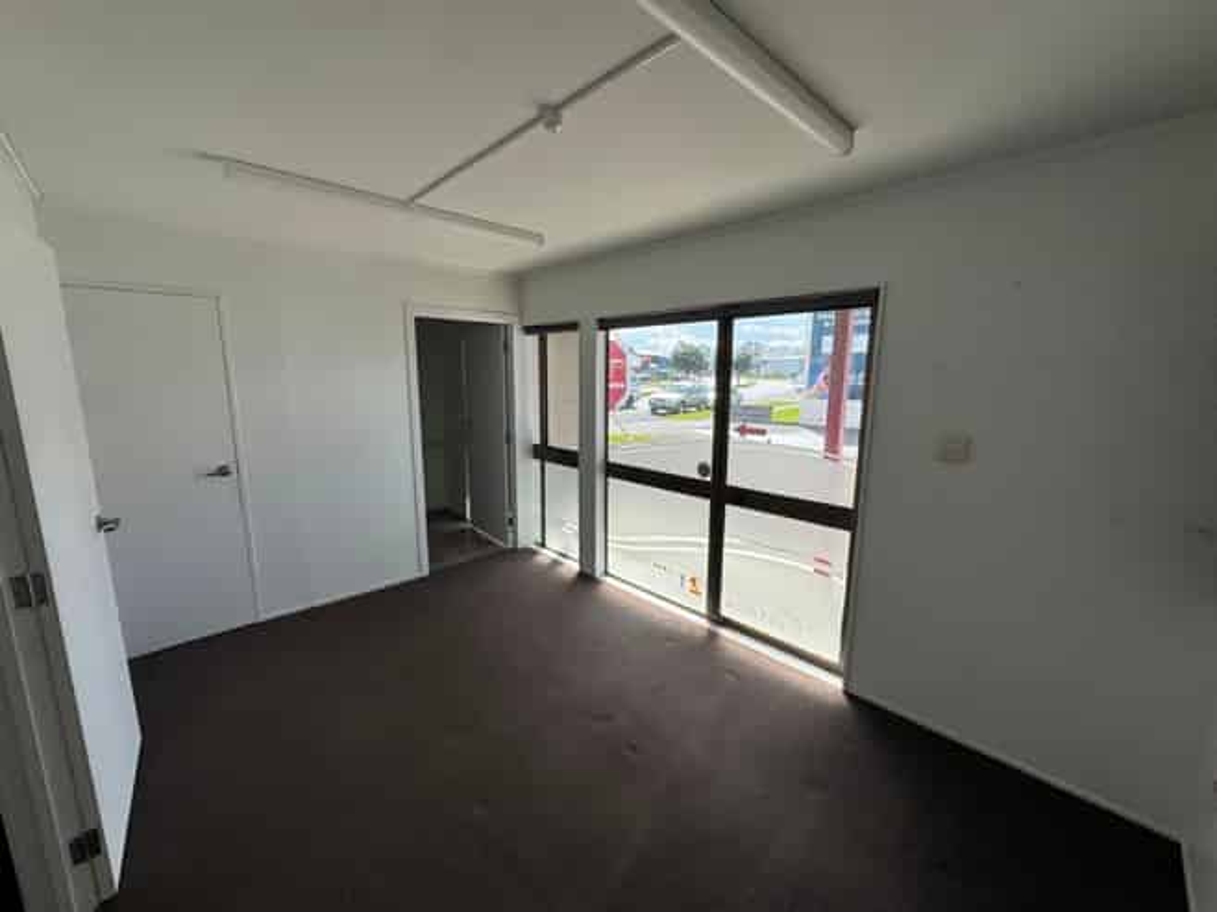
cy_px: 456
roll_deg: -0.3
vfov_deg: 85.6
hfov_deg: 102.1
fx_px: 492
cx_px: 608
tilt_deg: -9.0
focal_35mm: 14
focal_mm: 2.22
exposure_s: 1/879
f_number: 2.2
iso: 50
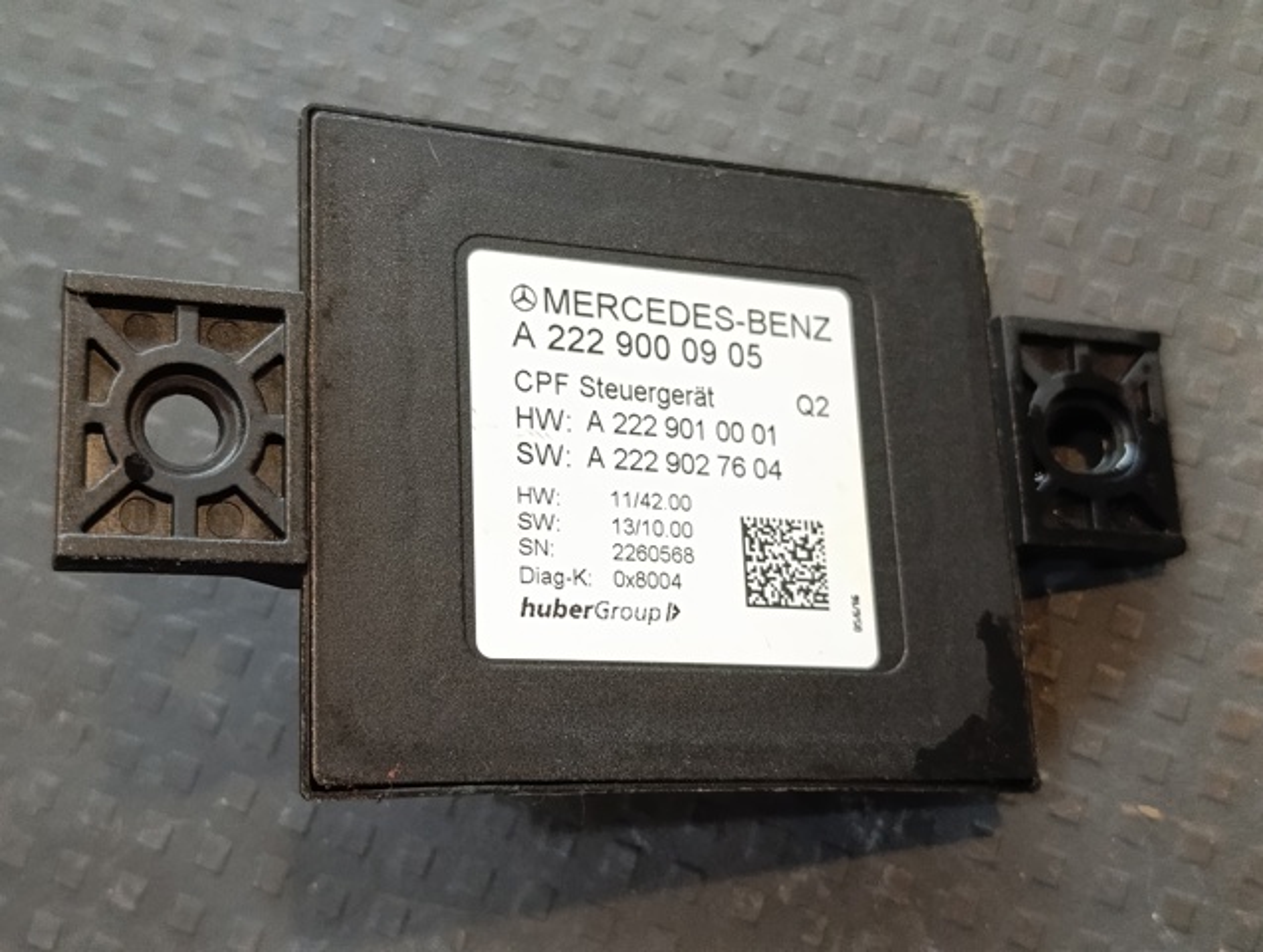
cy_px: 476
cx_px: 632
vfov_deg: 31.6
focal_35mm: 46
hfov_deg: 41.2
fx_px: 1681
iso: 800
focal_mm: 6.11
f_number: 1.7
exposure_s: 1/50
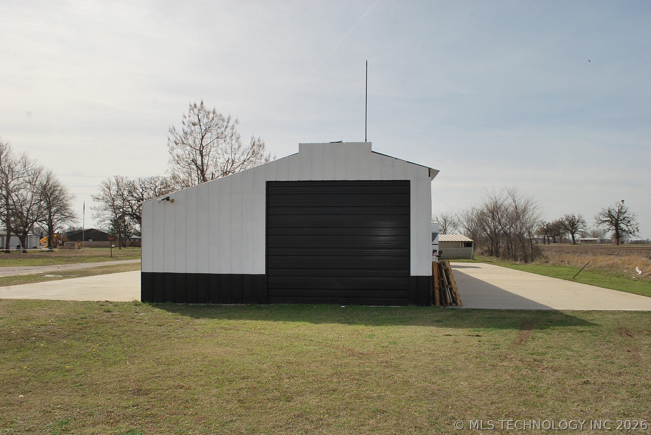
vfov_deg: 48.0
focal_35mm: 27
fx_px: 489
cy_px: 218
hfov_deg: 67.3
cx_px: 326
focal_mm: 18
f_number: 11
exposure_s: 1/200
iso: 100
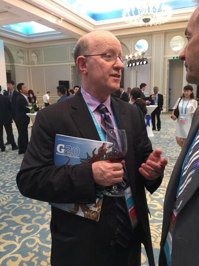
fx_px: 222
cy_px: 133
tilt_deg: -9.3
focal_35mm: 29
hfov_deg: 48.2
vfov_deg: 61.7
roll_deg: +1.6
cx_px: 100
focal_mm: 4.15
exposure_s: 1/17
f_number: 2.2
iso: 125
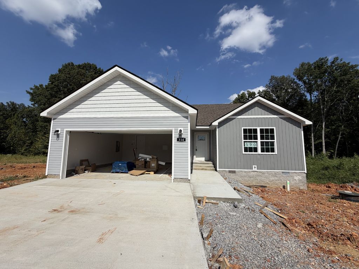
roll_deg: +1.0
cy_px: 134
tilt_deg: +7.2
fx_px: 145
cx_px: 180
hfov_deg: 102.1
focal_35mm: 14
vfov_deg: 85.7
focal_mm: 2.22
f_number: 2.2
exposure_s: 1/1745
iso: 20
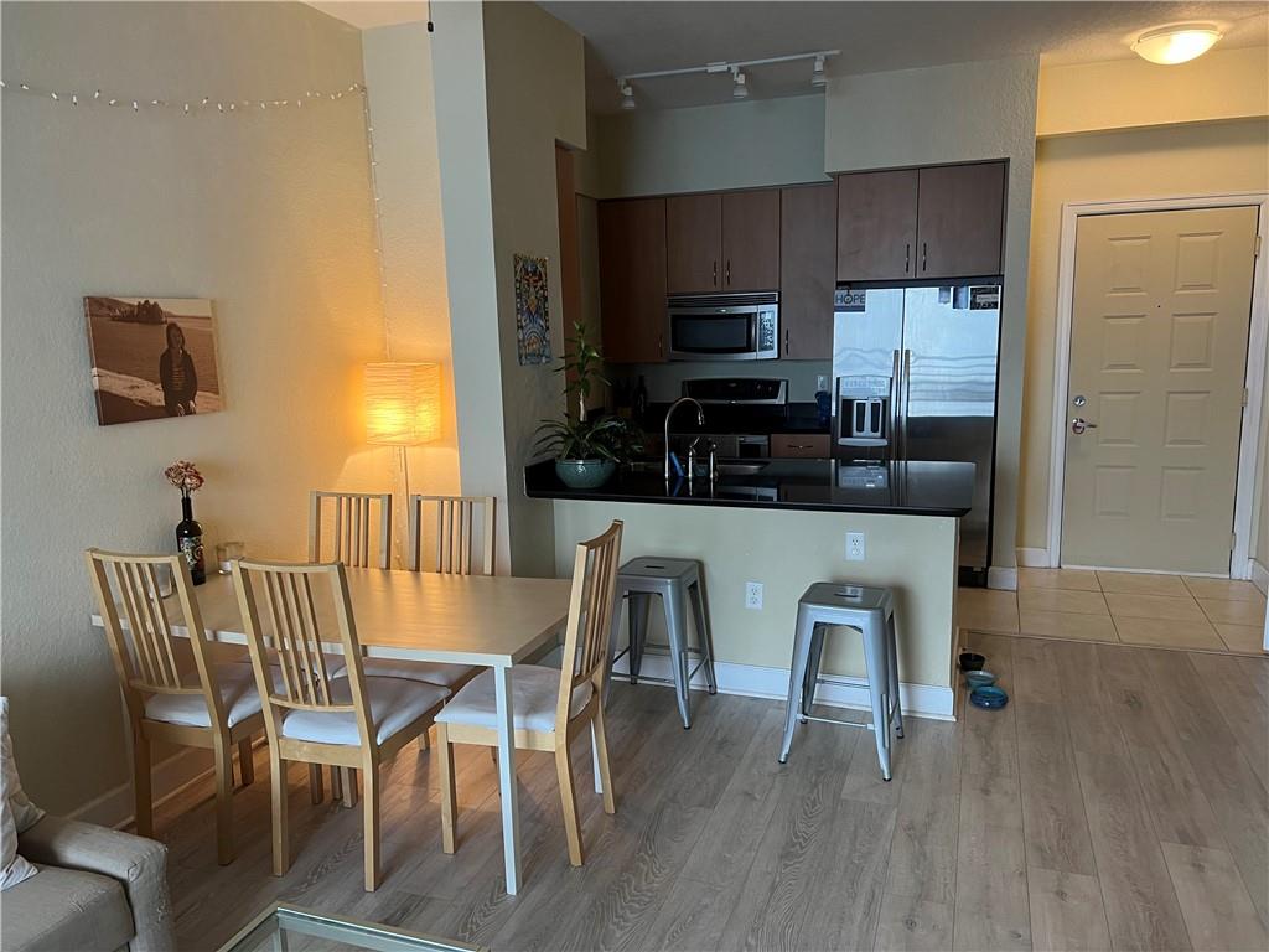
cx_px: 634
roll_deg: +1.3
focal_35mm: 26
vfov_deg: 53.1
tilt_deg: -11.3
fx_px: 953
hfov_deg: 67.3
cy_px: 476
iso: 100
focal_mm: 5.7
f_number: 1.5
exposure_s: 1/60
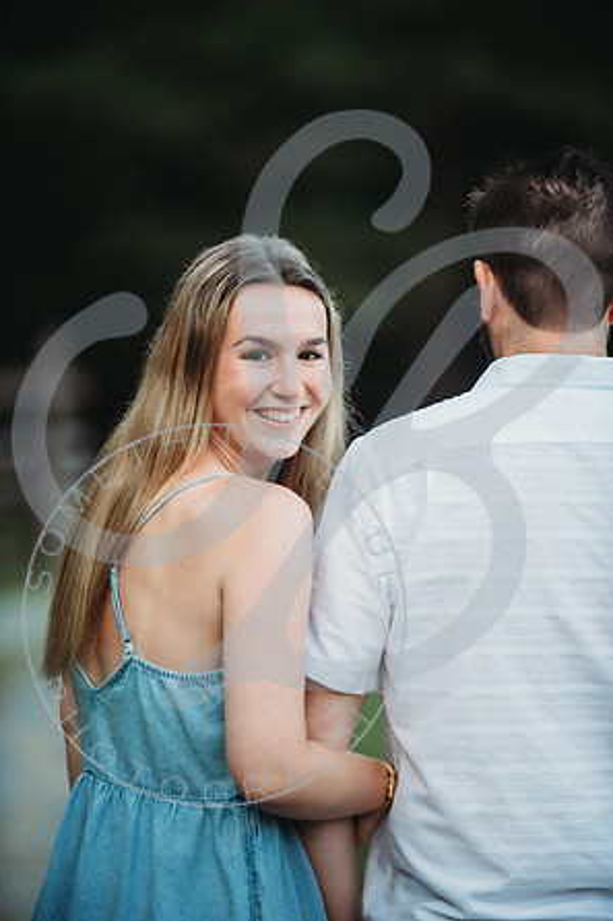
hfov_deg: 6.8
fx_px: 5163
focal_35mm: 202
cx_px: 308
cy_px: 458
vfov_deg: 10.2
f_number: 2.8
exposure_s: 1/250
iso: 400
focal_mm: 200
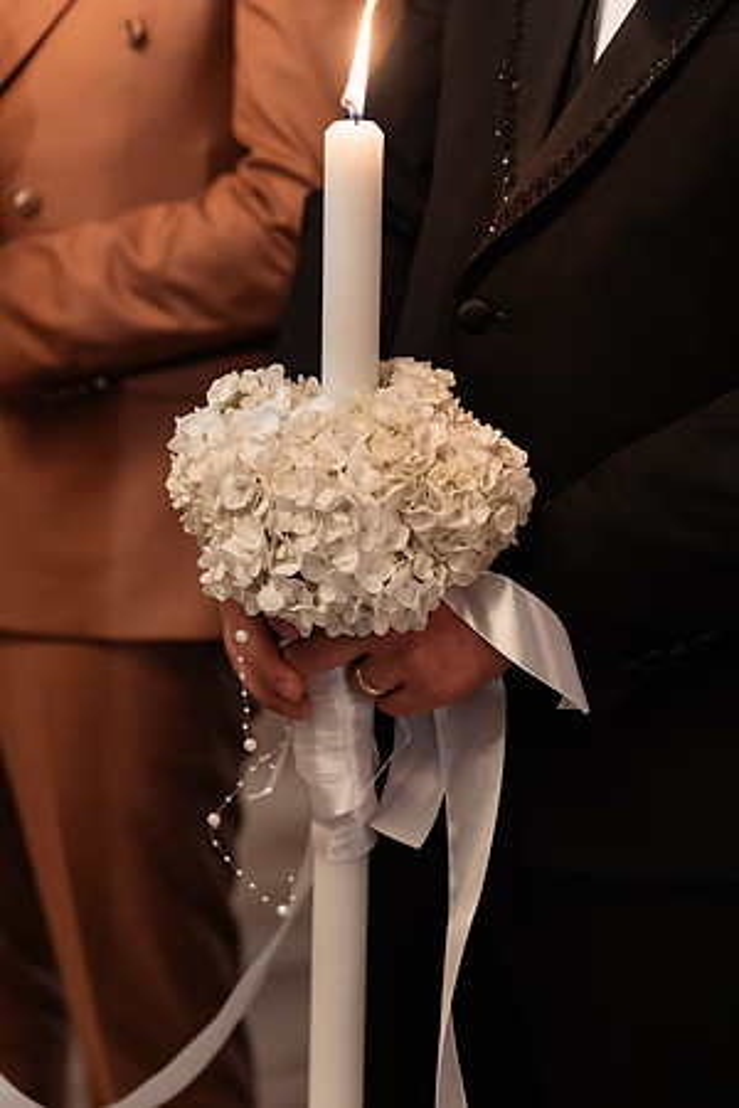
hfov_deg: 15.2
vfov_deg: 22.6
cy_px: 554
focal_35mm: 90
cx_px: 370
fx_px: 2771
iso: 3200
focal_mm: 90
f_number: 3.5
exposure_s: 1/250
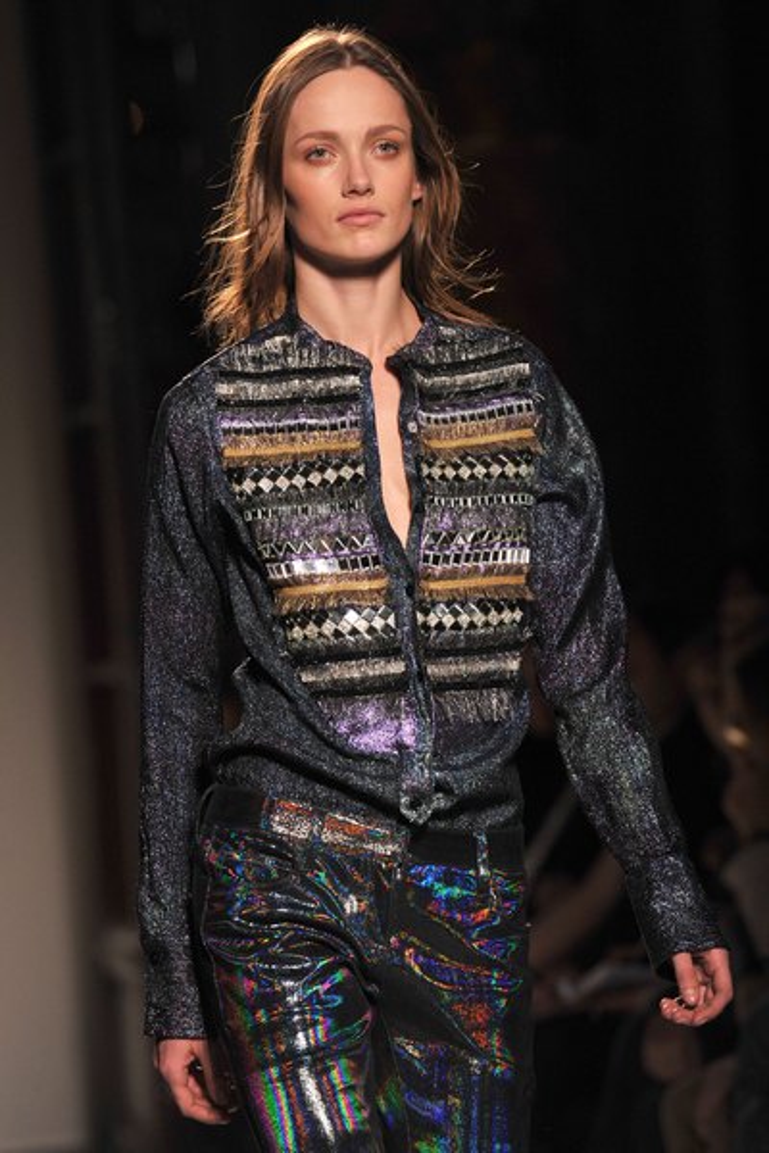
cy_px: 576
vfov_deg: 10.3
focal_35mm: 200
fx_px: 6408
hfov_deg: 6.9
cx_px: 384
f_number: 4.5
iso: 1600
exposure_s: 1/500
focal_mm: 200
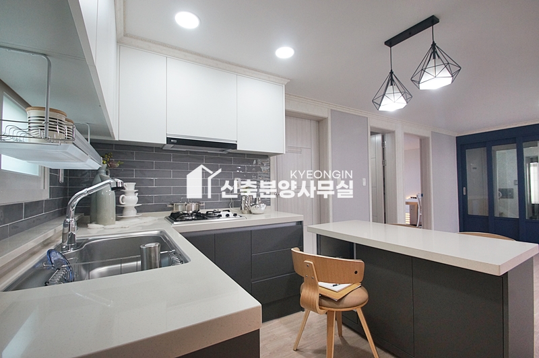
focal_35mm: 15
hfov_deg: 100.4
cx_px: 270
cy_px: 179
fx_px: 224
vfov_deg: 77.2
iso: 800
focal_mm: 10
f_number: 7.1
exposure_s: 1/50
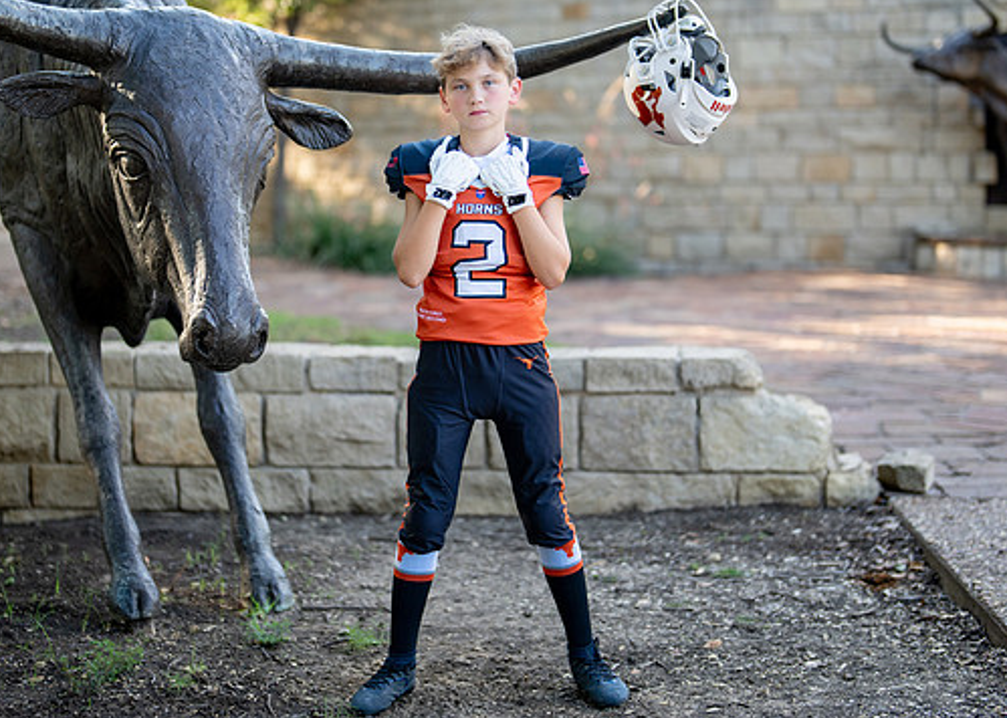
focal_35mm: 73
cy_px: 295
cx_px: 474
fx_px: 2087
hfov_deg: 27.1
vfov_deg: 19.5
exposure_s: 1/1600
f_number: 1.2
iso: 200
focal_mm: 50
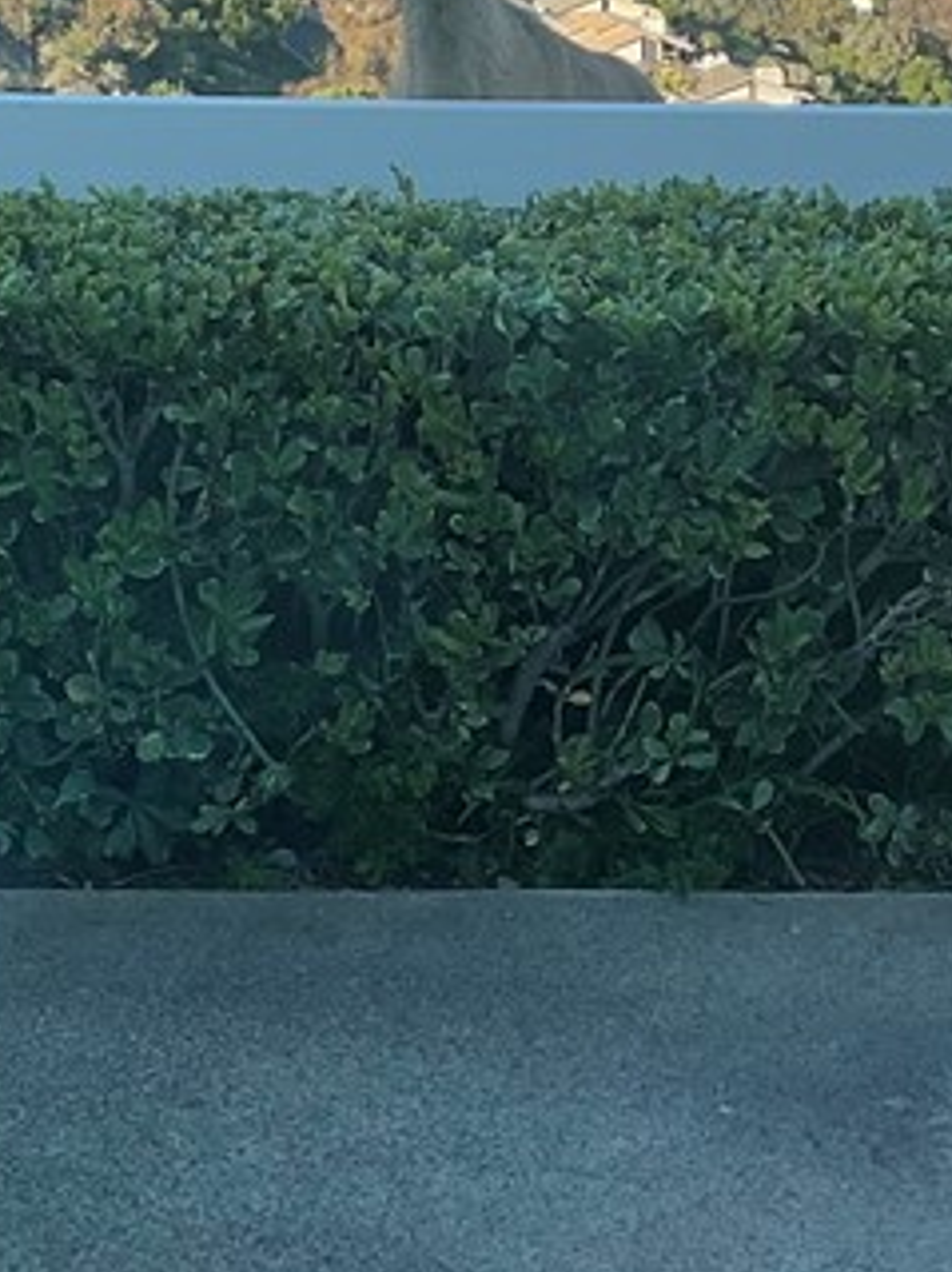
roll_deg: -2.3
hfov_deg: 15.8
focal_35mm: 93
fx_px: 3412
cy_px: 455
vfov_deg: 21.0
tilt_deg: -18.2
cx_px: 705
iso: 16
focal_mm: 3
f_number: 1.8
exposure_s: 1/391
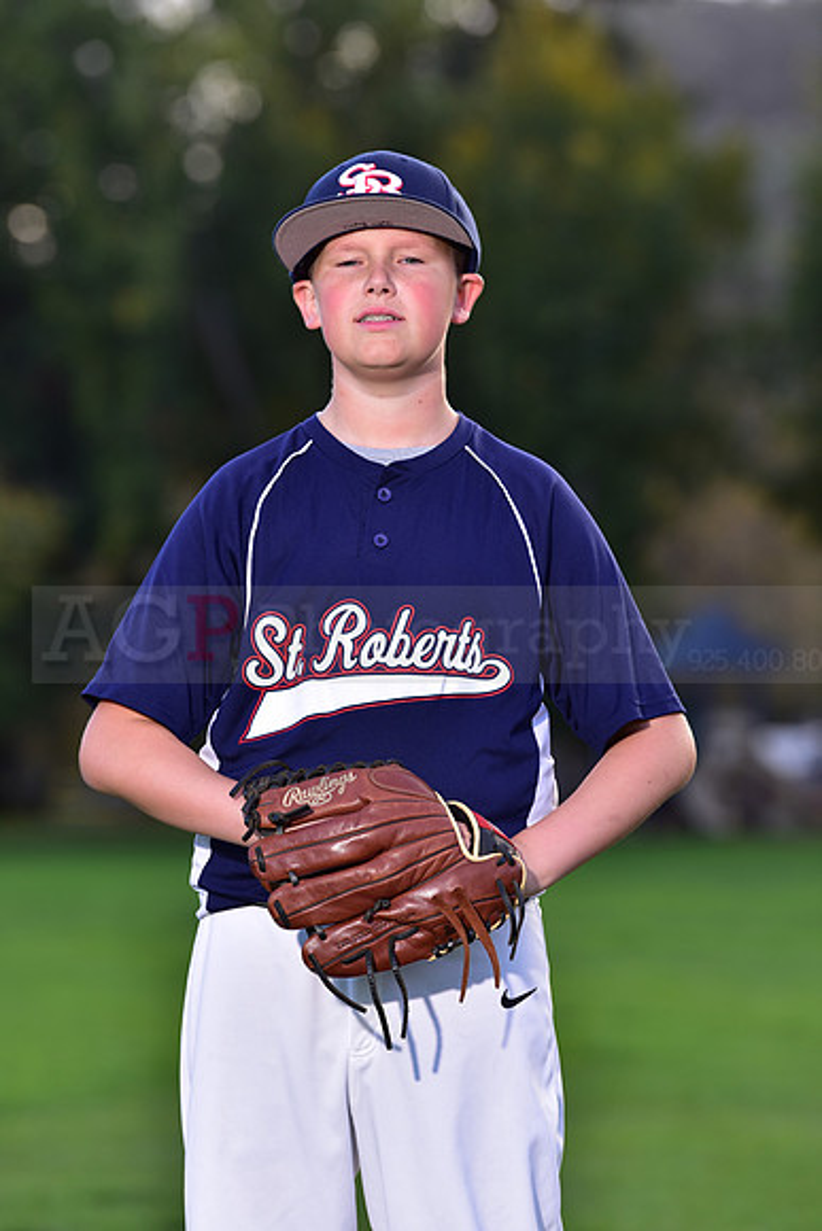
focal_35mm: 170
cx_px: 411
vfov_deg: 12.1
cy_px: 616
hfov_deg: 8.1
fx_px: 5819
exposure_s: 1/250
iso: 200
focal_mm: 170
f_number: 4.5
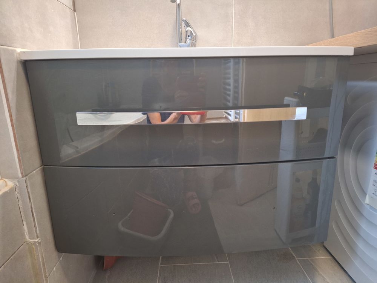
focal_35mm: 23
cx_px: 188
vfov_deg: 58.9
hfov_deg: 73.9
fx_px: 250
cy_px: 142
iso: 400
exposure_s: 1/20
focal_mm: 5.54
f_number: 1.8
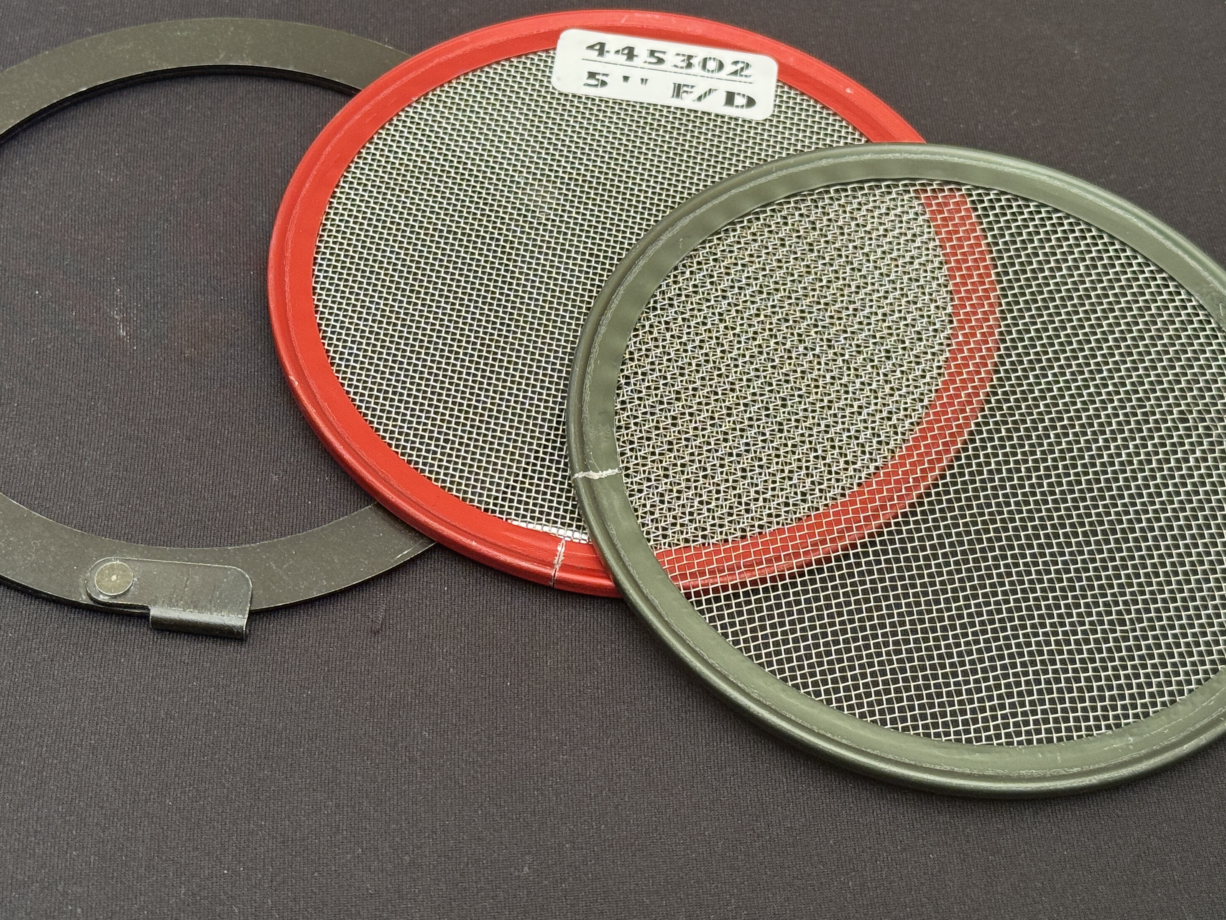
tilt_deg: -53.2
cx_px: 527
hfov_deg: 29.4
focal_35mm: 66
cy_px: 348
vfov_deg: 22.2
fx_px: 2338
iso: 100
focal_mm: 6.76
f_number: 1.78
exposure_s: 1/50
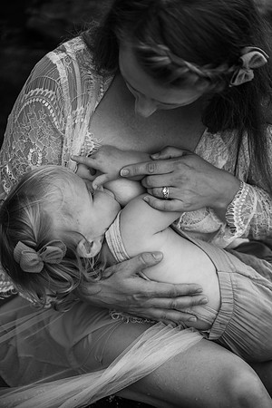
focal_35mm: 70
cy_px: 204
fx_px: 793
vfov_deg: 28.8
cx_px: 136
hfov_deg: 19.5
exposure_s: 1/1000
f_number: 2.8
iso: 500
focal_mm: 70
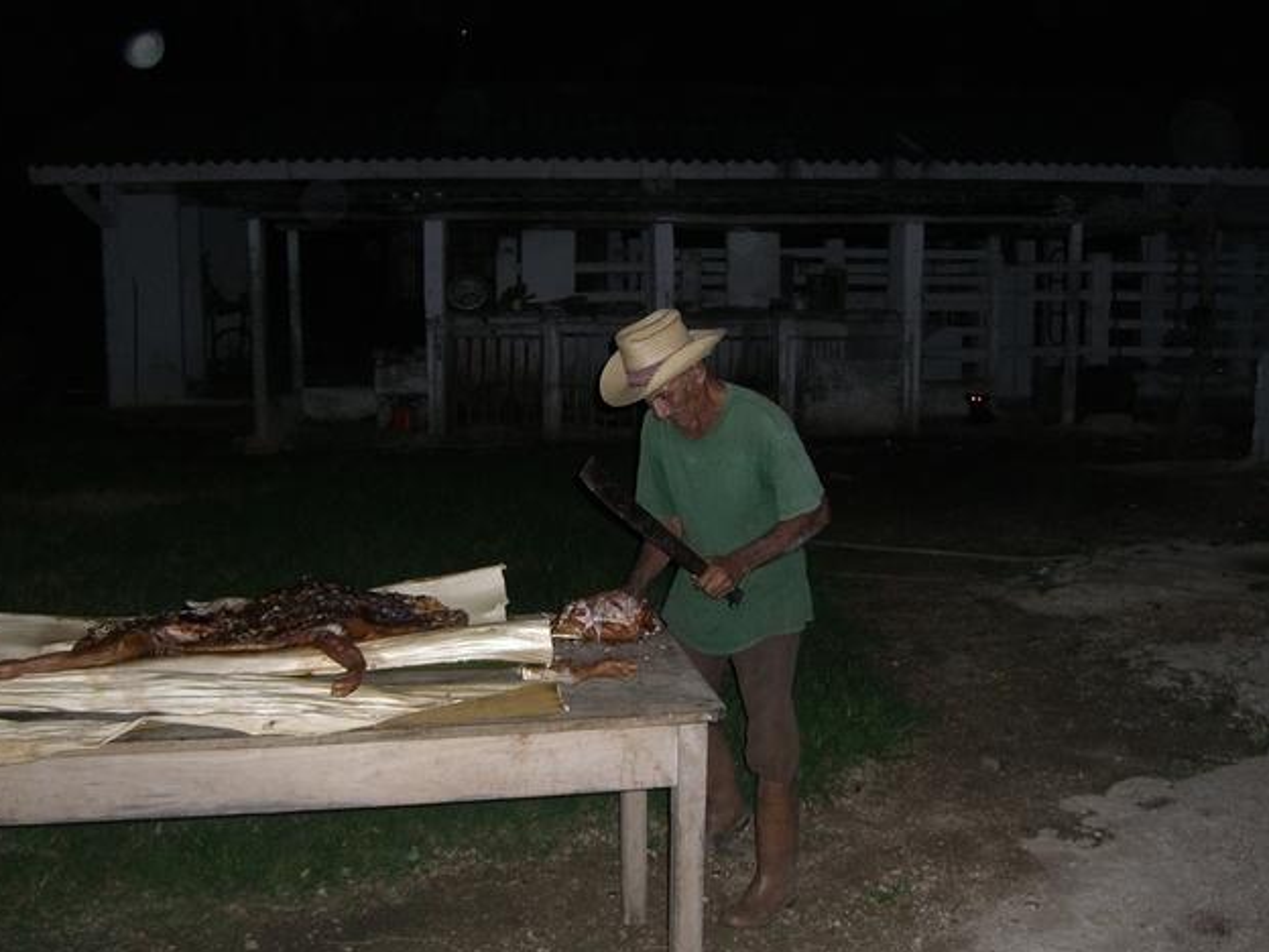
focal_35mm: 39
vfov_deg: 36.8
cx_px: 637
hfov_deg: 47.9
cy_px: 472
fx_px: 1430
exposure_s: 1/60
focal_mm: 7.9
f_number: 2.8
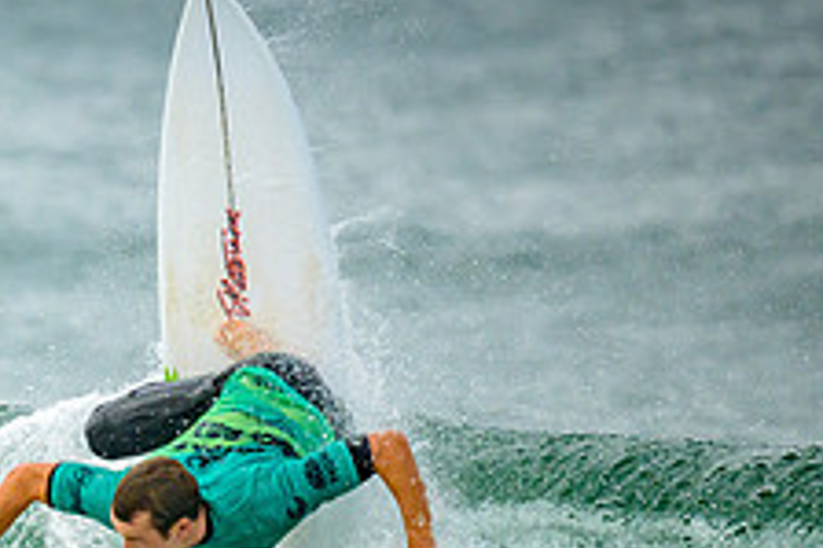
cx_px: -382
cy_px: 662
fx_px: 57452
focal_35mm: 2515
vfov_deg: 0.5
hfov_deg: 0.8
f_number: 6.3
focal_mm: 800
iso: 450
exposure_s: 1/2000
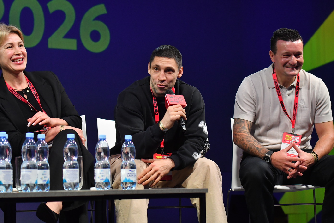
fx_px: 1197
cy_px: 112
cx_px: 167
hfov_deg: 15.9
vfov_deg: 10.6
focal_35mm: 129
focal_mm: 86
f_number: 4
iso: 1600
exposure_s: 1/400
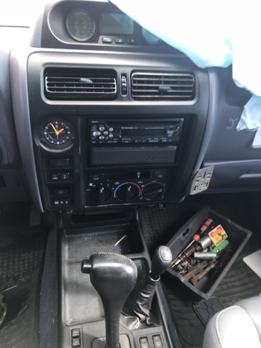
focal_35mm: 28
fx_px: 281
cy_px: 174
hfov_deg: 49.7
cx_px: 130
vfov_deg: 63.4
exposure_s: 1/50
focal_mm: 3.99
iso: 32
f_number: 1.8
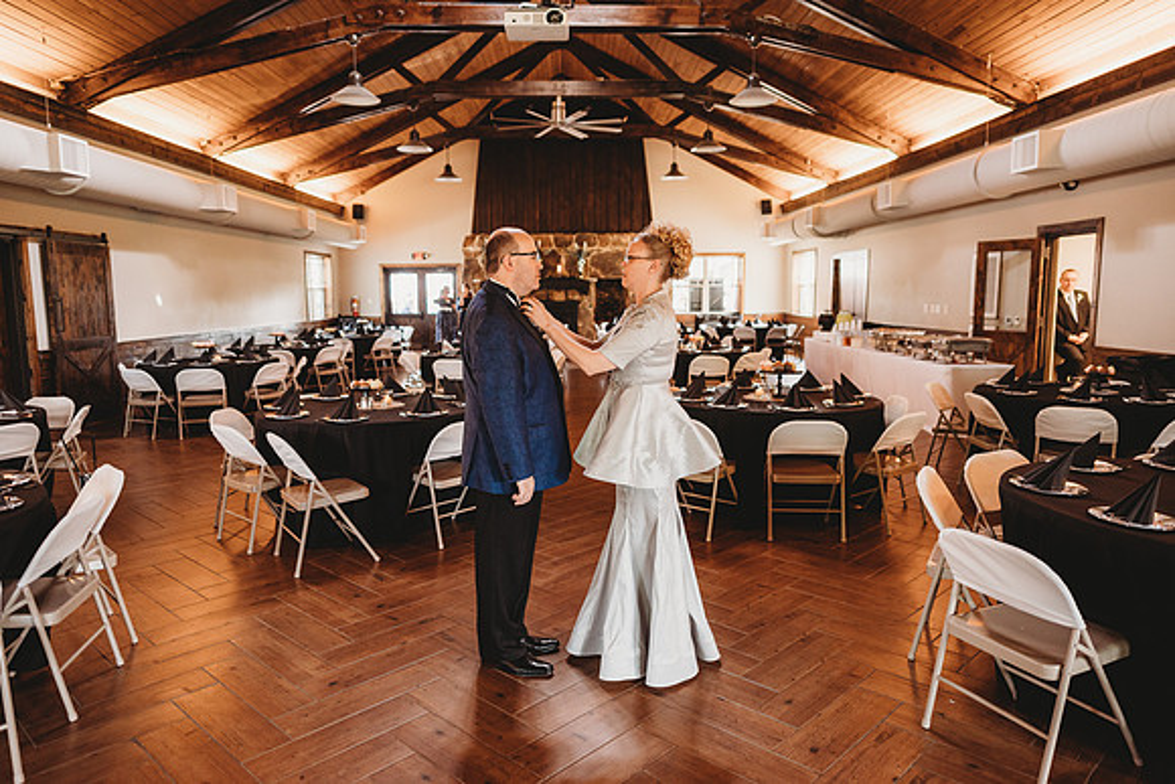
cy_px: 392
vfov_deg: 53.2
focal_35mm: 24
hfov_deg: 73.7
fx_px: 783
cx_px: 588
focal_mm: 24
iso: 800
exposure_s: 1/125
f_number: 2.5
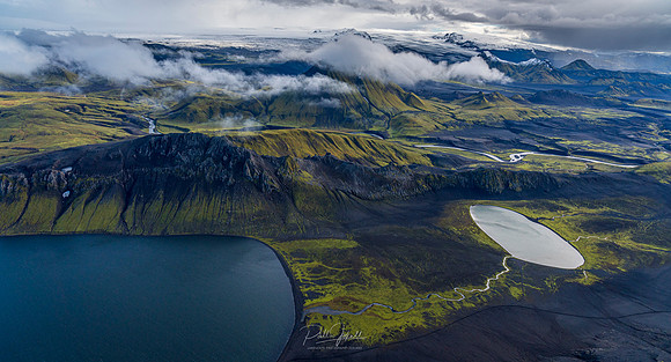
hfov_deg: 73.7
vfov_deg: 44.1
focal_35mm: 25
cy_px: 183
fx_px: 447
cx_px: 336
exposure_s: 1/2000
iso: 400
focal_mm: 24
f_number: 5.6
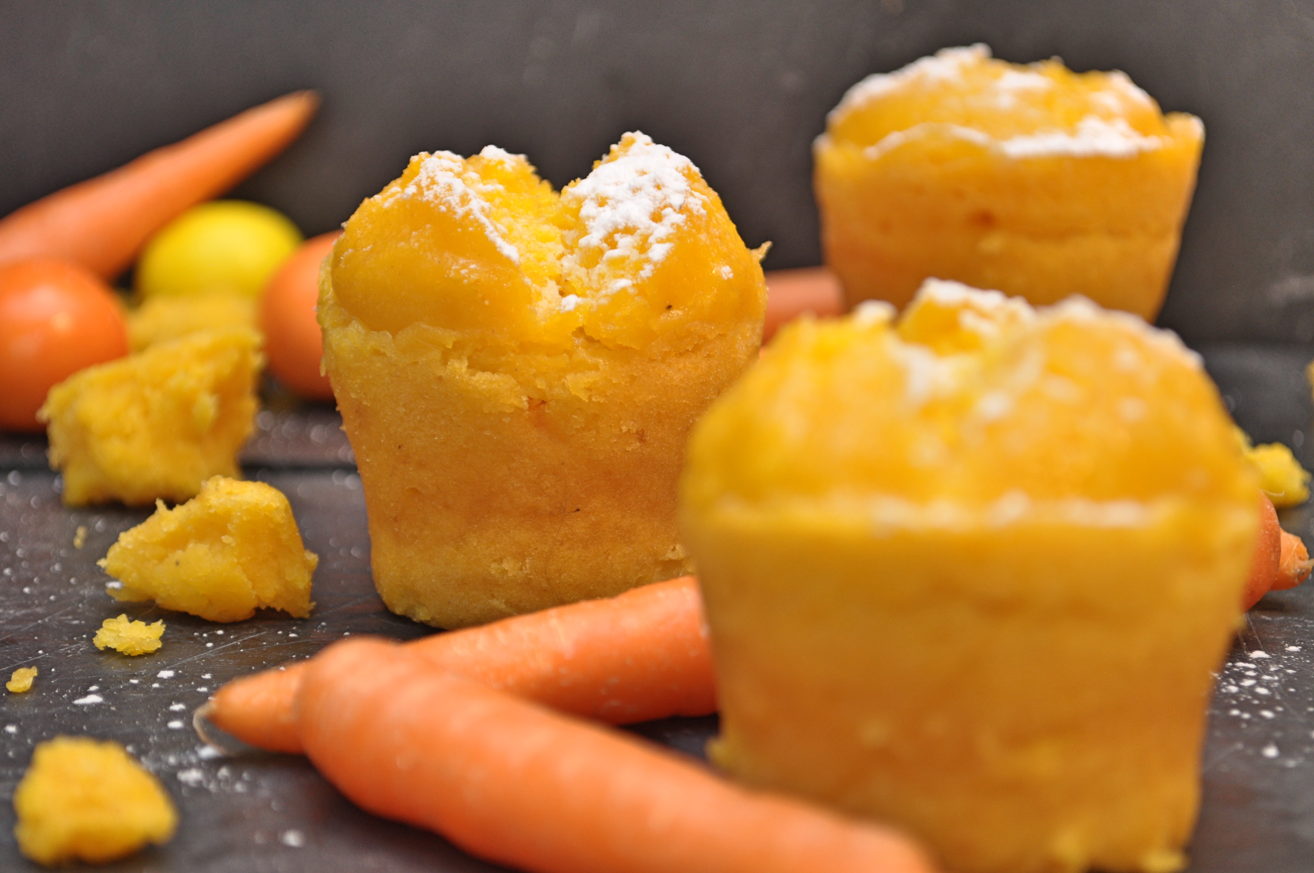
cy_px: 436
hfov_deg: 24.6
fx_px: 3008
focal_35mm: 82
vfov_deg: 16.5
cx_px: 657
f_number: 5.6
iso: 360
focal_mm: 55
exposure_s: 1/125
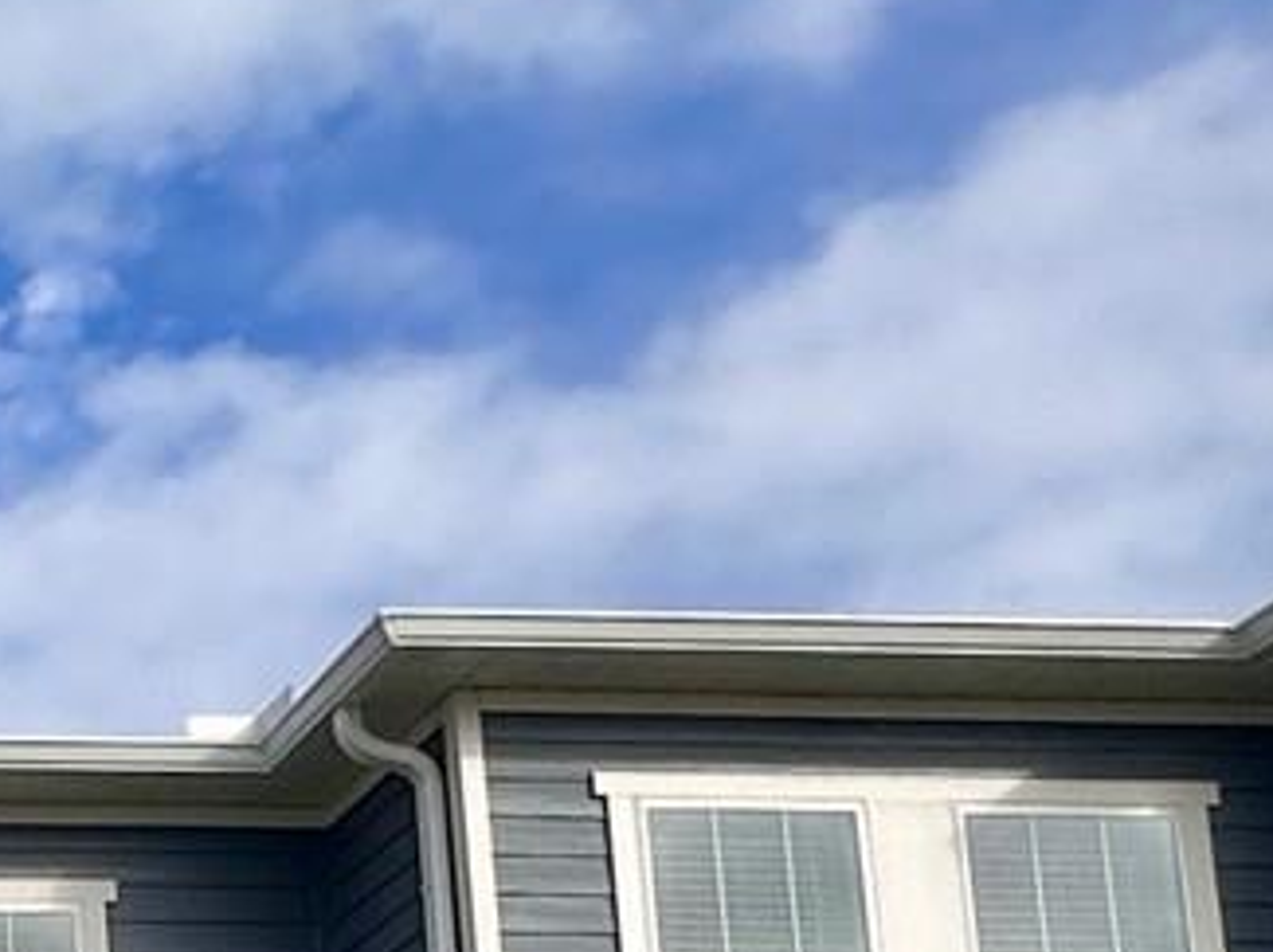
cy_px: 1479
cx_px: -1152
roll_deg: -0.1
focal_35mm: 69
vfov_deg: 18.5
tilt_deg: +11.1
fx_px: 2535
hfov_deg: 19.3
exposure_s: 1/2132
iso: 50
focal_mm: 2.22
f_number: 2.2
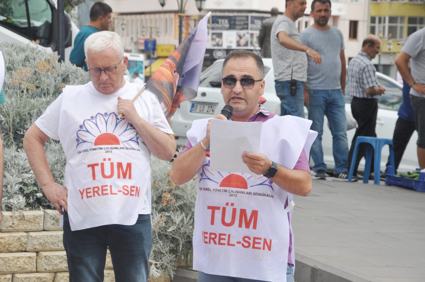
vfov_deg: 22.6
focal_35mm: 60
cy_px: 141
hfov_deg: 33.4
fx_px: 707
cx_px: 212
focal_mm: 40
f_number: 8
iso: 200
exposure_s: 1/250
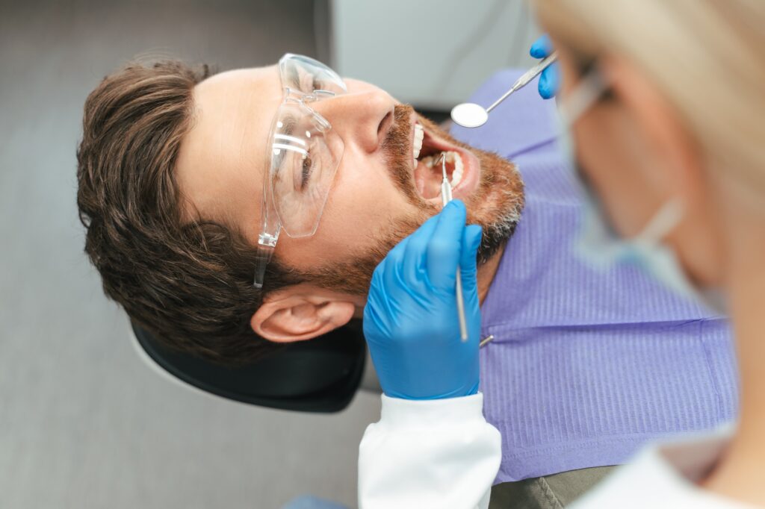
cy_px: 254
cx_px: 382
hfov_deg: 43.6
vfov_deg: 29.8
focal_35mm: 45
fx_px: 956
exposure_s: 1/100
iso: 100
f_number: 2.8
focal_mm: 45
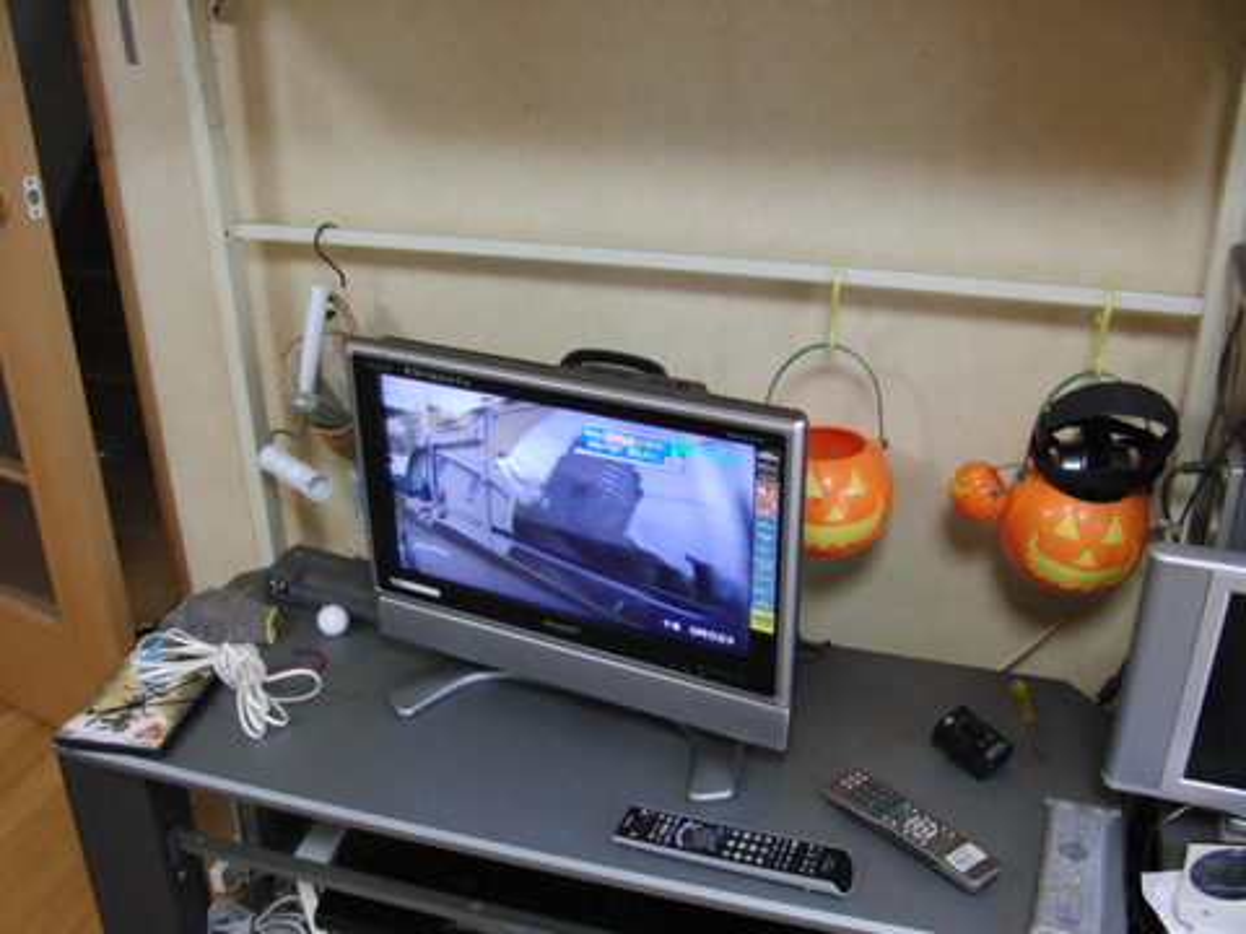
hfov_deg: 50.1
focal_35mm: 37
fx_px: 1332
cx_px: 623
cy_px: 467
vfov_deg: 38.7
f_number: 3.6
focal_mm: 6.42
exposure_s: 1/40
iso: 400
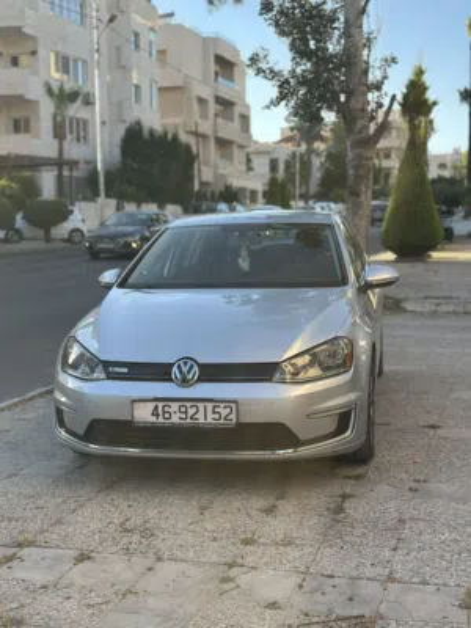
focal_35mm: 48
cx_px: 236
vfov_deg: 39.7
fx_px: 871
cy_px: 314
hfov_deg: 30.3
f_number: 1.78
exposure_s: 1/1085
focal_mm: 6.86
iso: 80
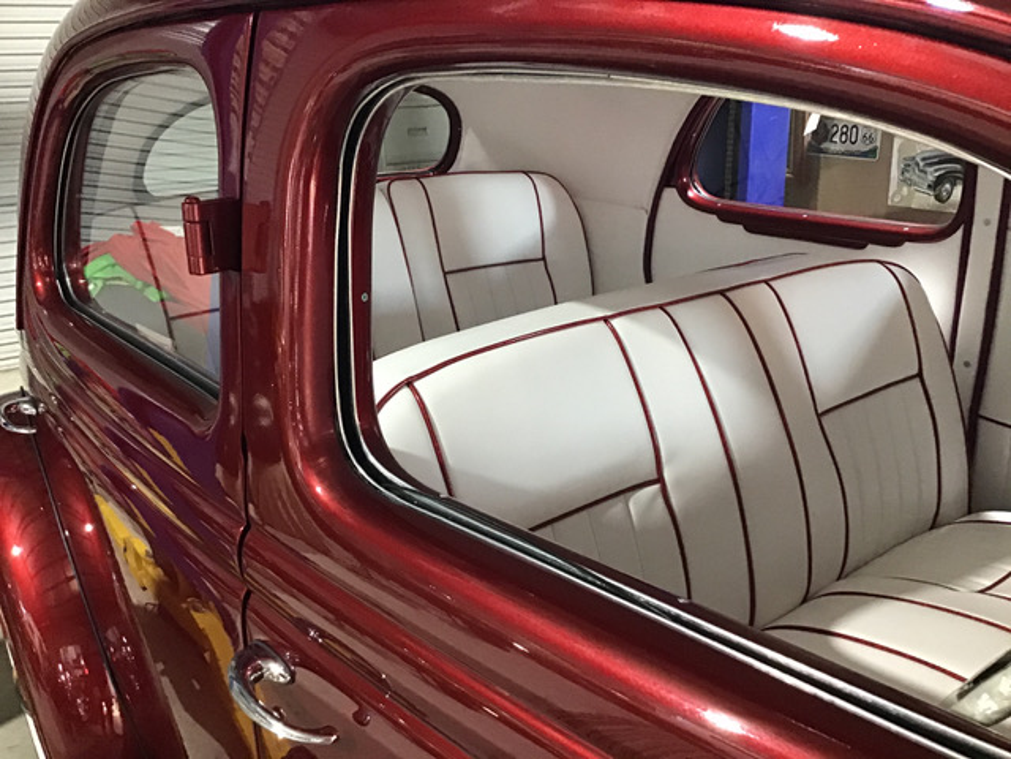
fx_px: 905
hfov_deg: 58.4
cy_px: 380
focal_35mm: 31
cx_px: 506
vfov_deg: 45.4
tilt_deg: -16.9
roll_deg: +1.4
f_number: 2.4
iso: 250
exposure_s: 1/17
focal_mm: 3.3
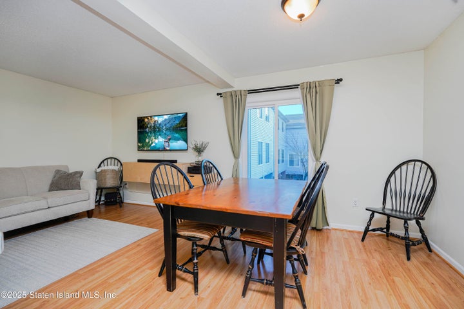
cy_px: 154
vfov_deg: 73.7
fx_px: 206
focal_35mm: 16
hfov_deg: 96.7
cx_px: 232
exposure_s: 1/30
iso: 100
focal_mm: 16
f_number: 4
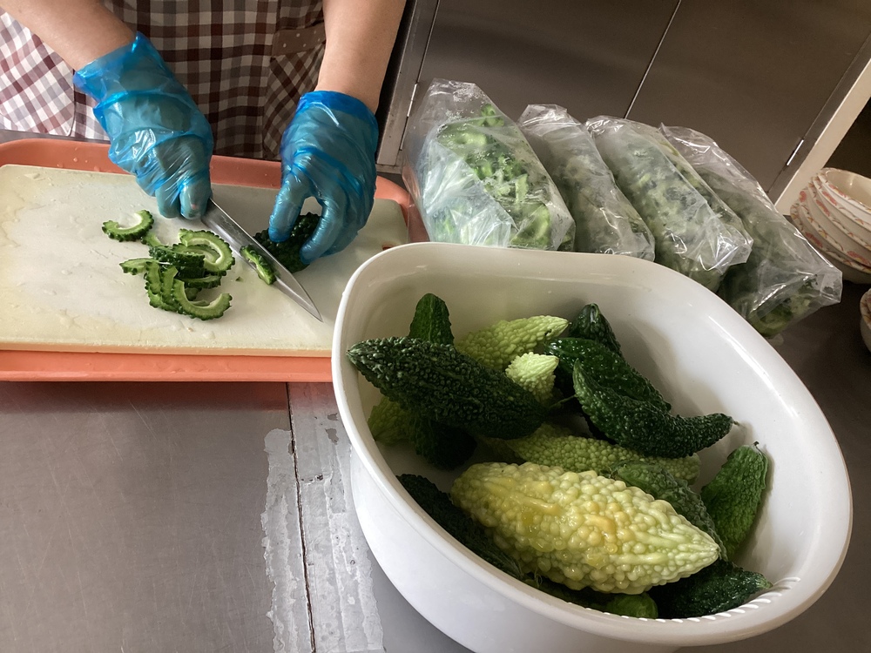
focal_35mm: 31
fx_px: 780
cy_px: 326
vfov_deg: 45.4
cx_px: 436
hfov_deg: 58.4
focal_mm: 3.3
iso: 200
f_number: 2.4
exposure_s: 1/60
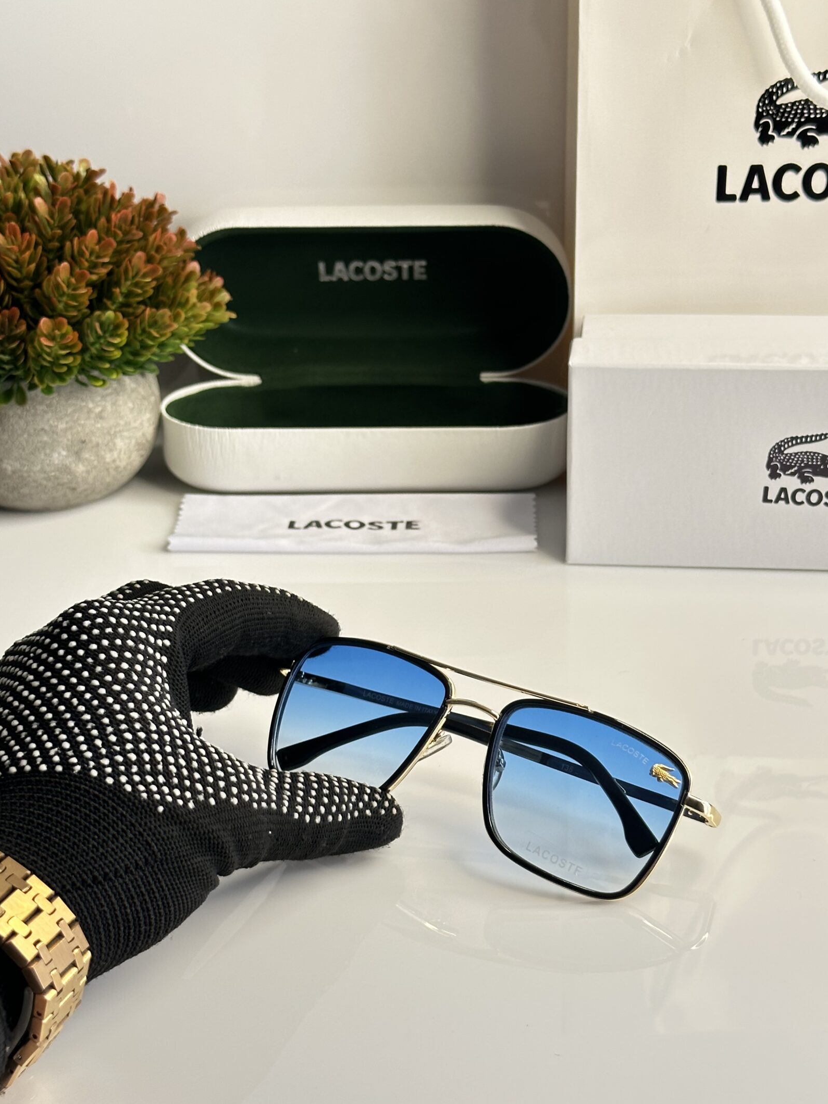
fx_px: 1850
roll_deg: +0.7
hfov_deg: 25.2
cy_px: 650
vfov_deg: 33.2
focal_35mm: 58
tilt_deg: -27.7
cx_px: 483
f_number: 1.78
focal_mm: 6.86
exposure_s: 1/64
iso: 80
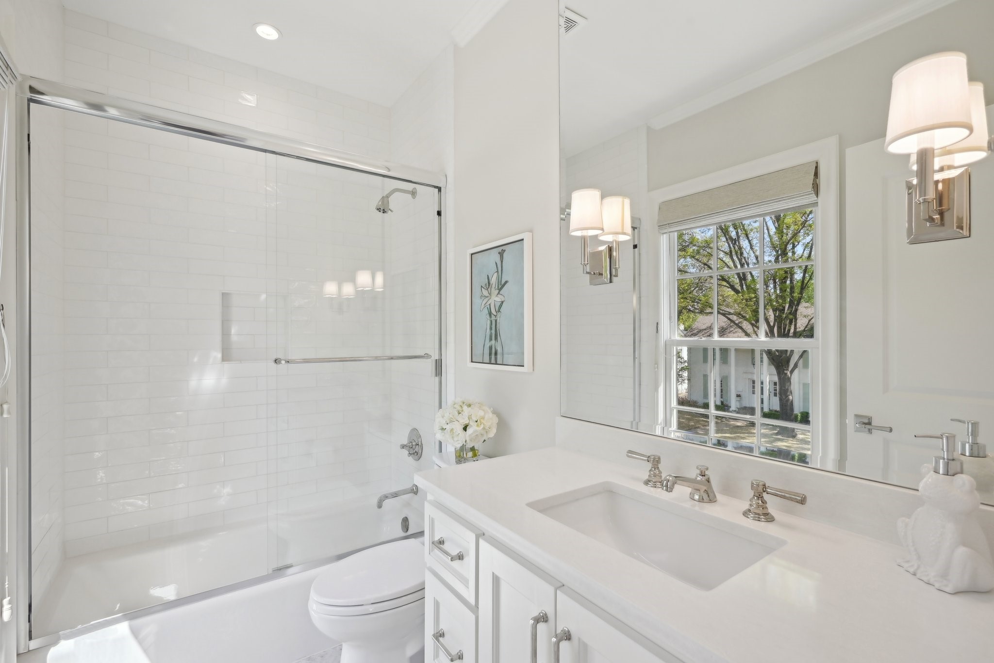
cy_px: 332
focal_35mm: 16
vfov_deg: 73.8
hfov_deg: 96.7
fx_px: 442
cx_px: 497
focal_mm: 16
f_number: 8
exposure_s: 1/125
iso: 400
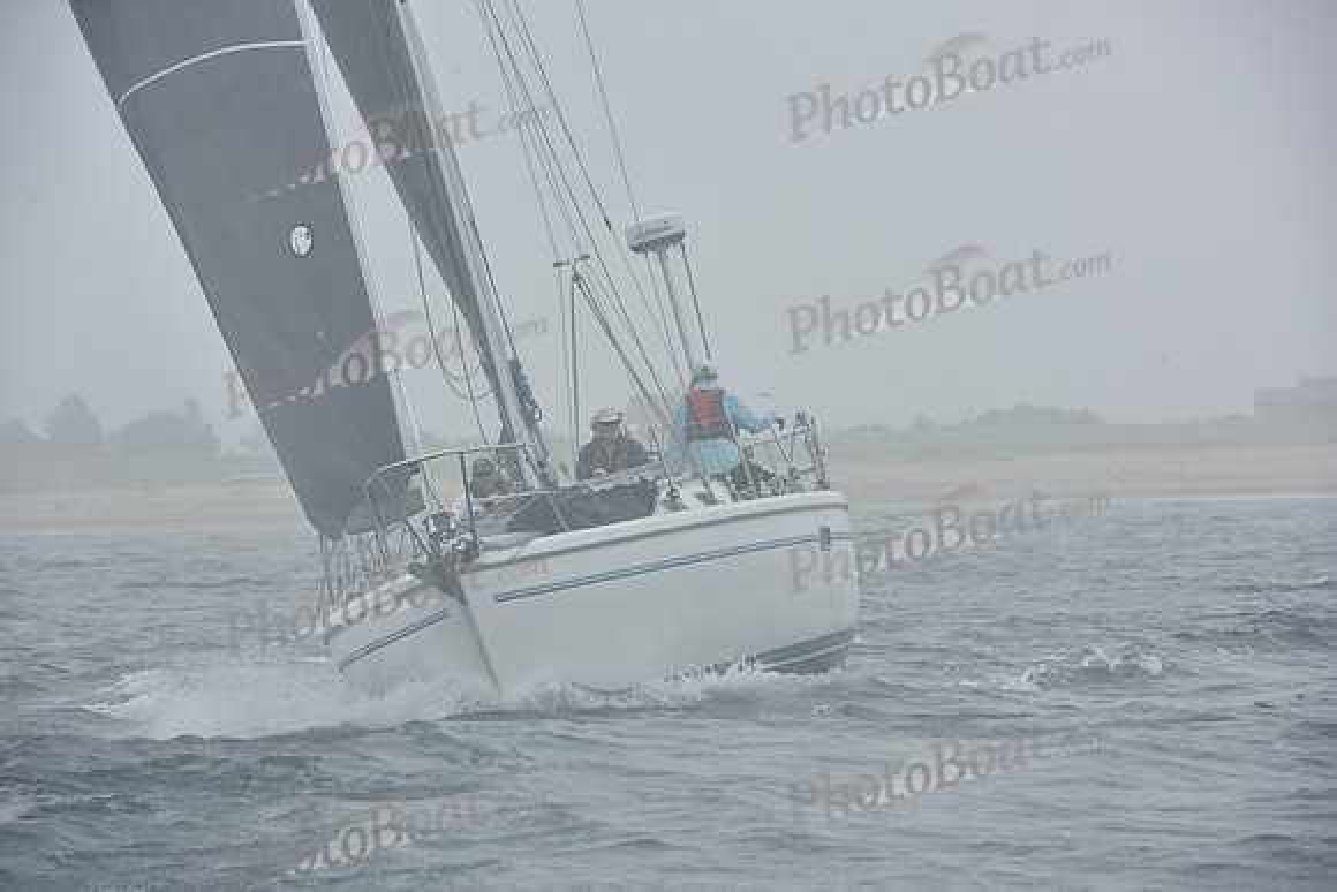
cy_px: 446
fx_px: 7429
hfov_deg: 10.3
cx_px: 668
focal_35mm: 200
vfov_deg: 6.9
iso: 250
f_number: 10
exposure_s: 1/800
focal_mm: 200
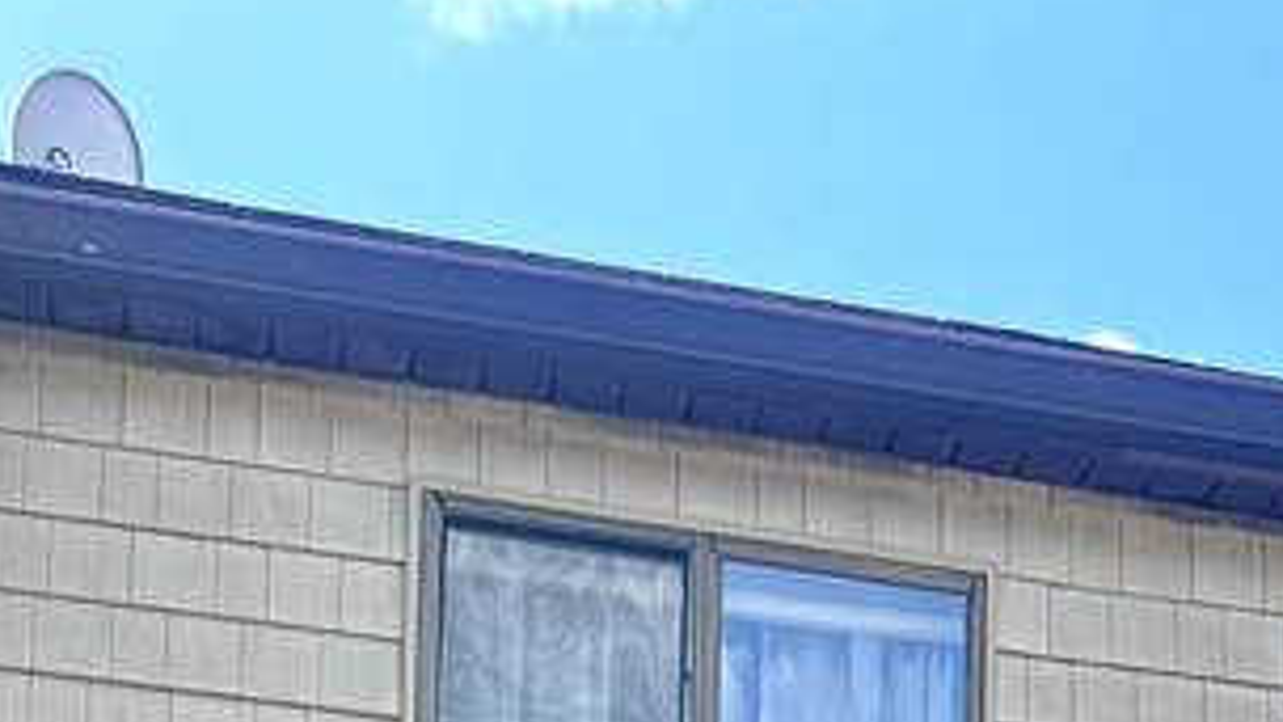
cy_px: 1904
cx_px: 1203
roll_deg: -1.4
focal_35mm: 110
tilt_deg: +7.6
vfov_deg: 9.4
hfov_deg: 19.0
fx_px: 3742
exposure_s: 1/309
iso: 80
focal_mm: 6.86
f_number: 1.78
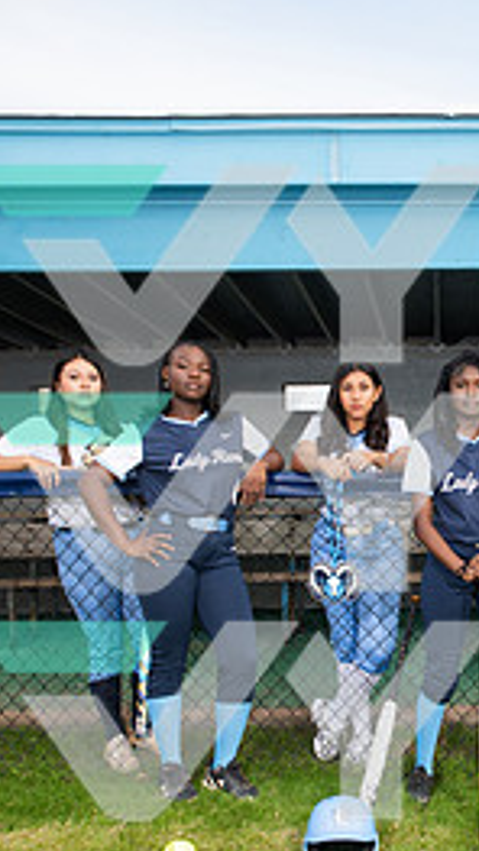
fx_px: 971
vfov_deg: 47.2
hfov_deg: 26.5
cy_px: 495
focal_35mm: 43
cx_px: 456
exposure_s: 1/250
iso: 200
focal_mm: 24
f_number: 8
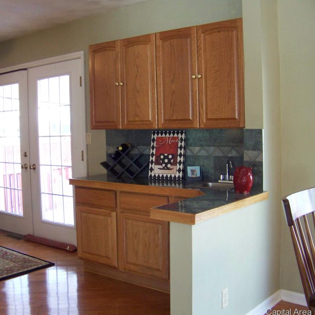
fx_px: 443
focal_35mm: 43
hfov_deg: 38.9
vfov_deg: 39.2
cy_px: 159
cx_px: 118
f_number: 2.8
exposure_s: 1/30
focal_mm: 5.85
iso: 200
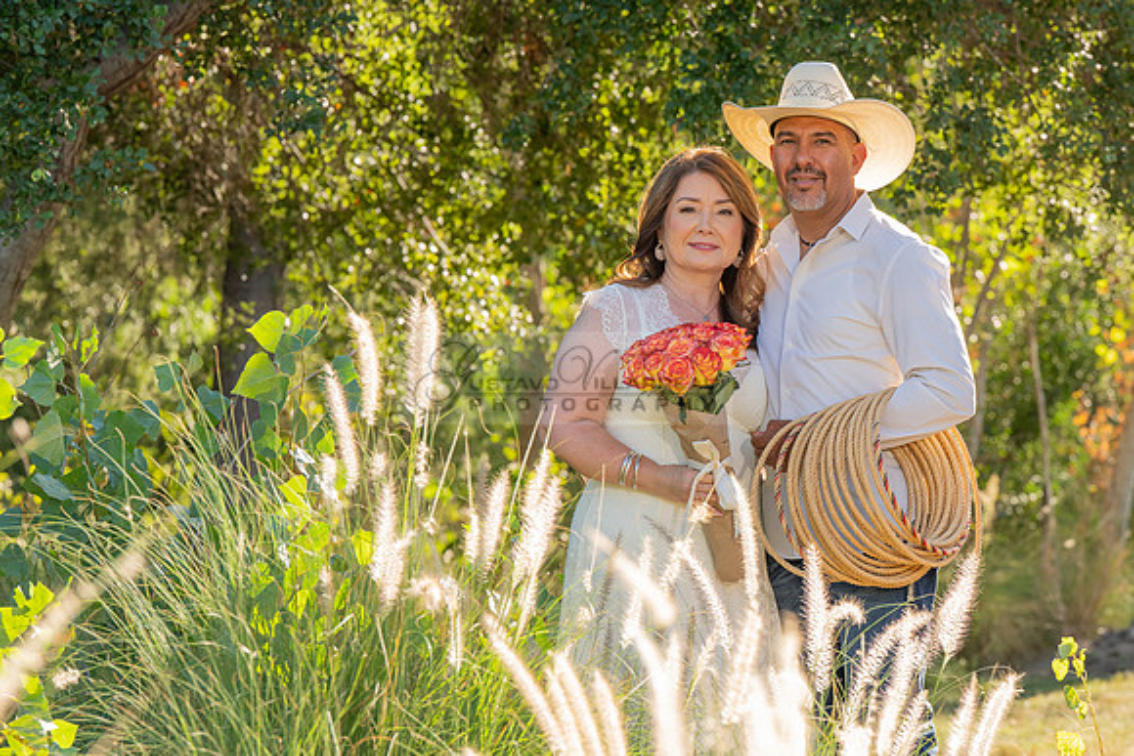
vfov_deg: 9.7
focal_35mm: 141
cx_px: 717
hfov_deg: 14.5
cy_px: 403
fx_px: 4454
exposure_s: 1/200
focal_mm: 110
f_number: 5.6
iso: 200
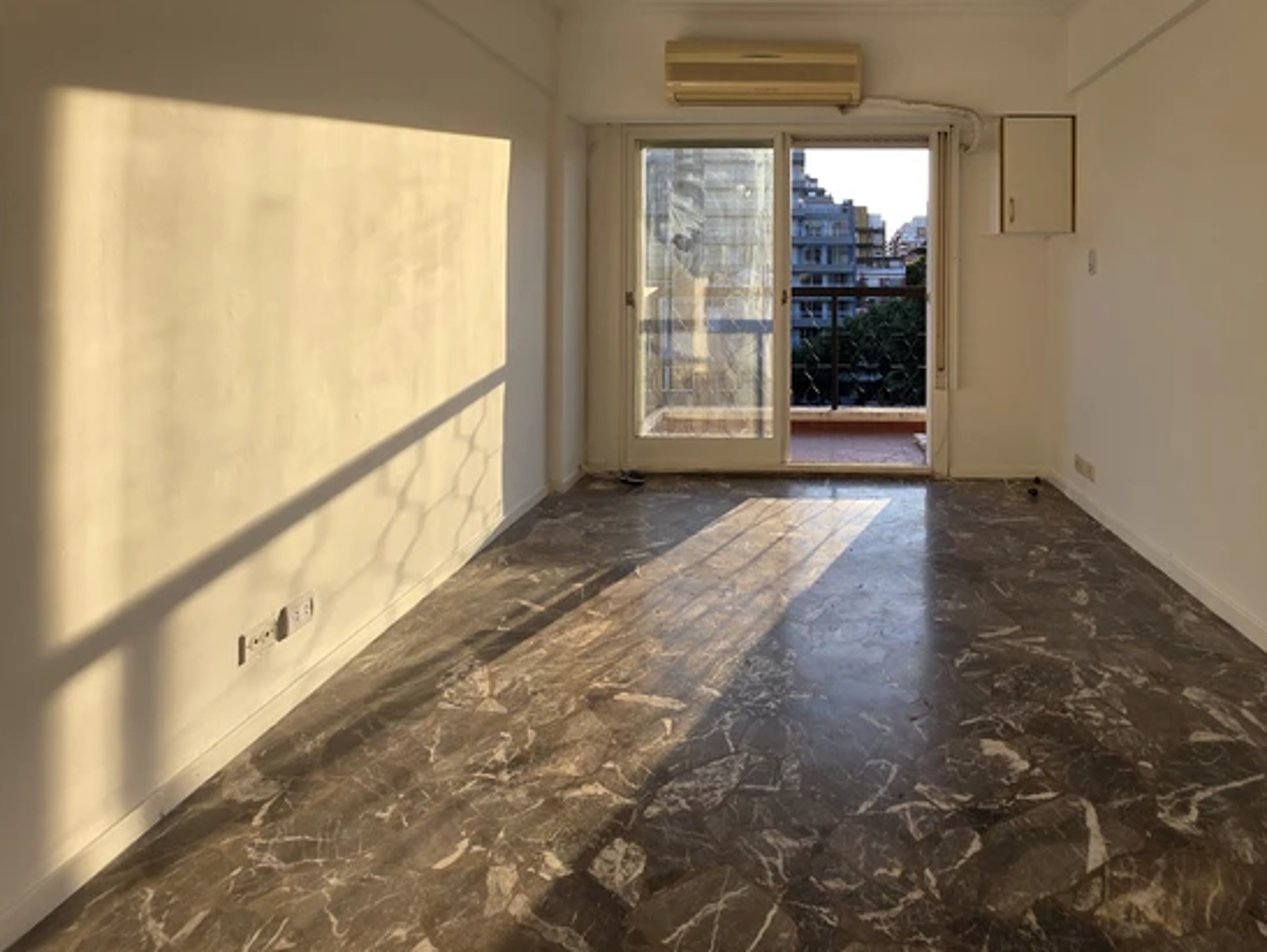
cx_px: 785
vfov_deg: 66.2
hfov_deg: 83.1
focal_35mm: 19
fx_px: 696
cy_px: 292
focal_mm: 2.2
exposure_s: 1/434
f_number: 1.9
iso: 40
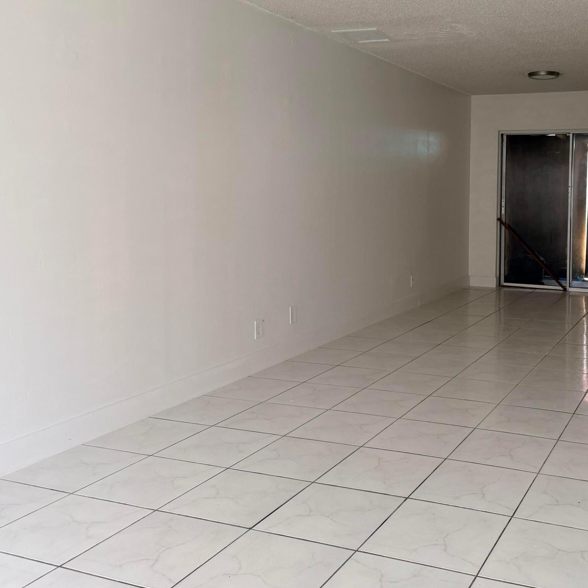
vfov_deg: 45.7
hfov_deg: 44.3
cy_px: 220
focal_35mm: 36
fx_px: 692
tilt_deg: -2.3
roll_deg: -0.9
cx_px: 452
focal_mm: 6.76
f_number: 1.78
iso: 200
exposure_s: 1/60
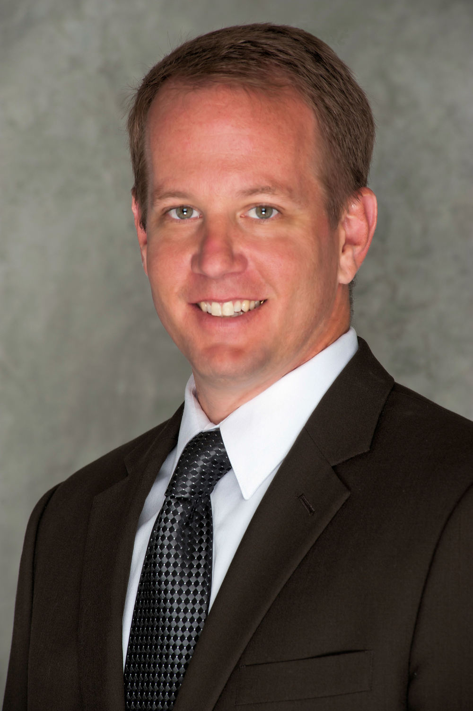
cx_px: 236
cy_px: 356
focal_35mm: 200
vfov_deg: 10.3
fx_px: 3947
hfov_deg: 6.9
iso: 100
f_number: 10
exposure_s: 1/125
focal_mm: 200
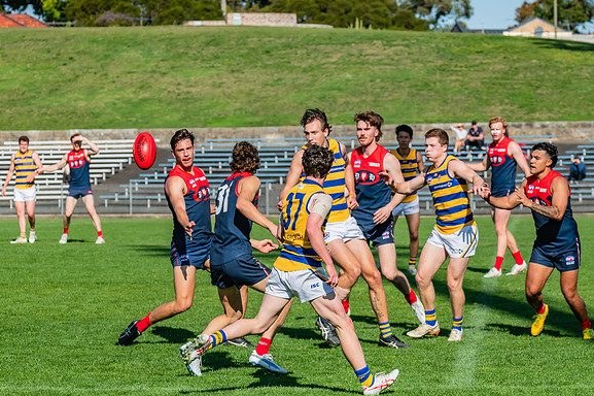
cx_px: 275
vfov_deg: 6.0
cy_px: 186
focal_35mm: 229
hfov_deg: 9.0
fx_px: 3776
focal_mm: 210
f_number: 11
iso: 800
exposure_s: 1/1600
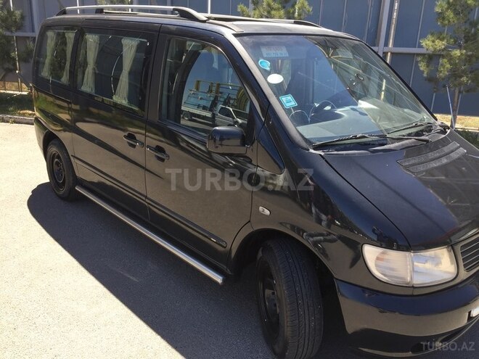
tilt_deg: -16.9
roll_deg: -2.3
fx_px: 401
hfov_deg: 61.7
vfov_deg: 48.2
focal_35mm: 29
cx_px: 240
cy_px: 180
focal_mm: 4.15
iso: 32
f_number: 2.2
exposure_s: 1/488
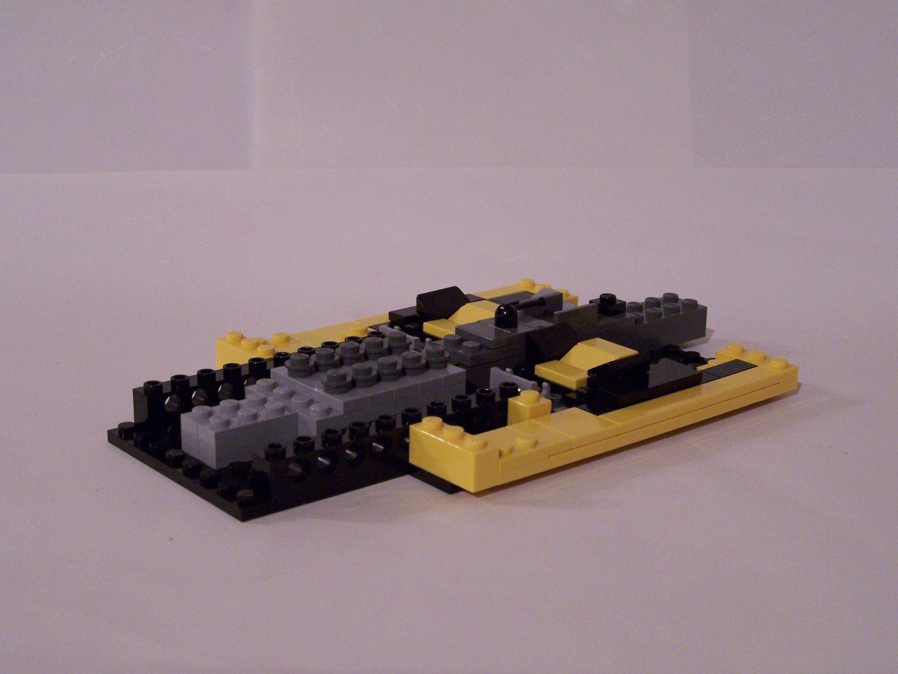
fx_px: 1660
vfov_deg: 22.9
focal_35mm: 64
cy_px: 337
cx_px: 449
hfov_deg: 30.3
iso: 200
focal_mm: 10.7
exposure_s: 1/8
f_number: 3.2
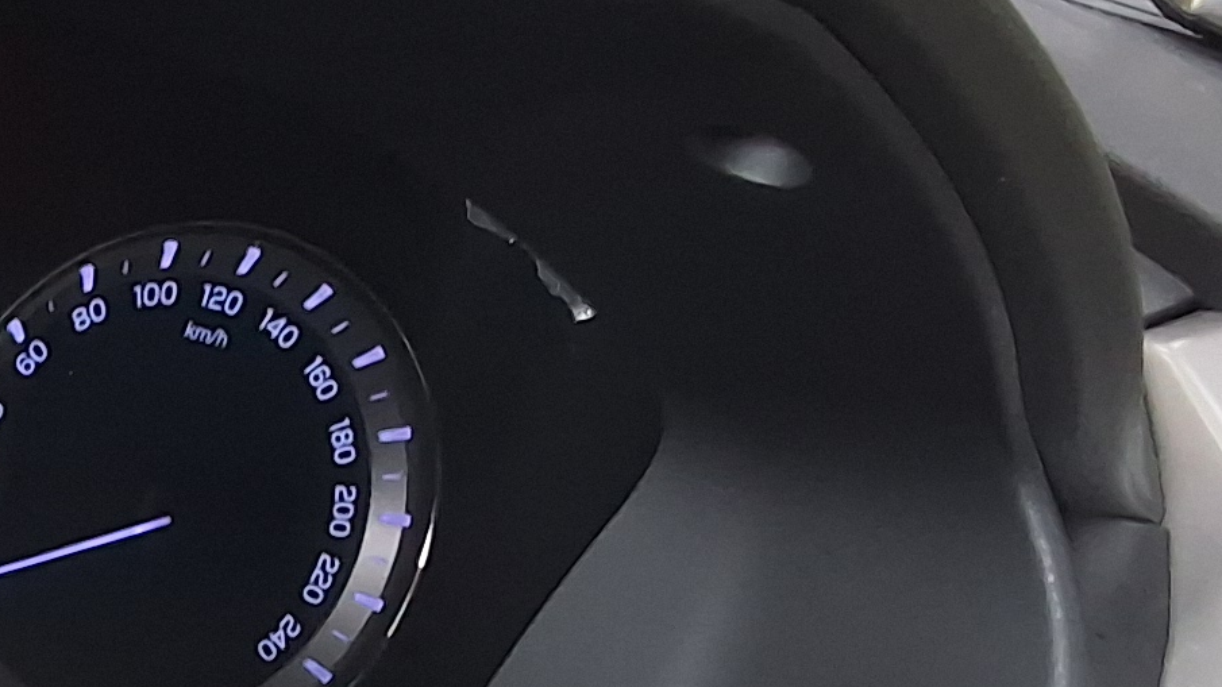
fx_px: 3564
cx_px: -664
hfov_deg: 17.3
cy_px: 889
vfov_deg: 10.8
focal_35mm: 110
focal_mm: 2.91
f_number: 1.9
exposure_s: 1/40
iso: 100
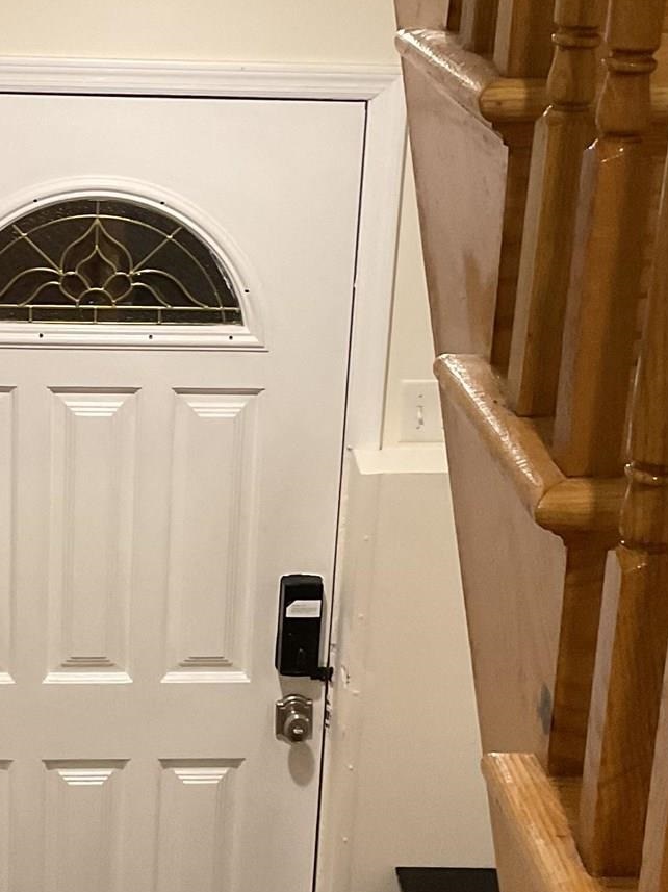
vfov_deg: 25.0
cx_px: 183
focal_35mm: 78
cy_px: 458
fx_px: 2008
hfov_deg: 18.8
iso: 200
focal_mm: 3
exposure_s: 1/40
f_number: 1.8
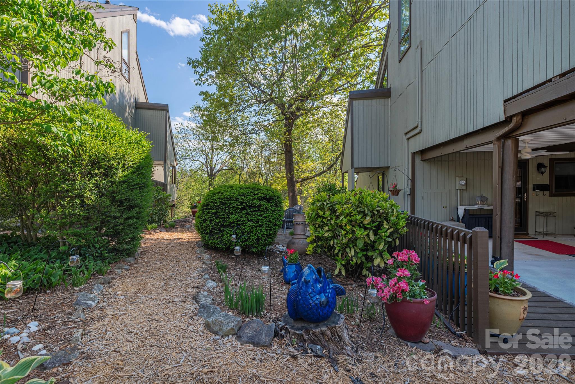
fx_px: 272
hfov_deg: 93.3
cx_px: 288
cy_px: 192
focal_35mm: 17
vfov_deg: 70.5
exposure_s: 1/800
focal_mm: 17
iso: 320
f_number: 8
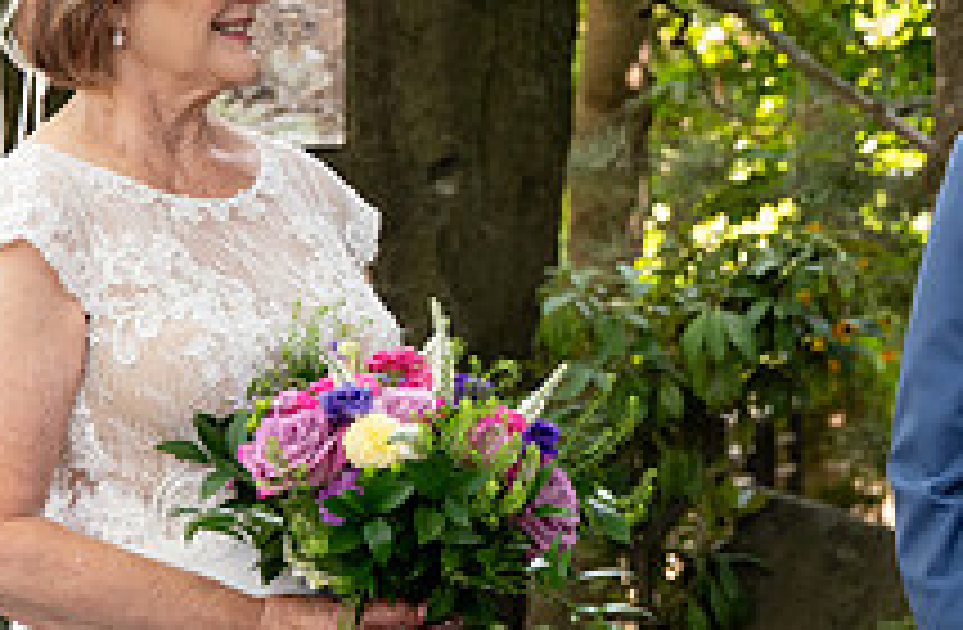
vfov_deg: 7.3
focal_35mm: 184
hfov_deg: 11.2
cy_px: 34
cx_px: 743
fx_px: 4893
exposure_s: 1/400
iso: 1000
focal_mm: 58
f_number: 4
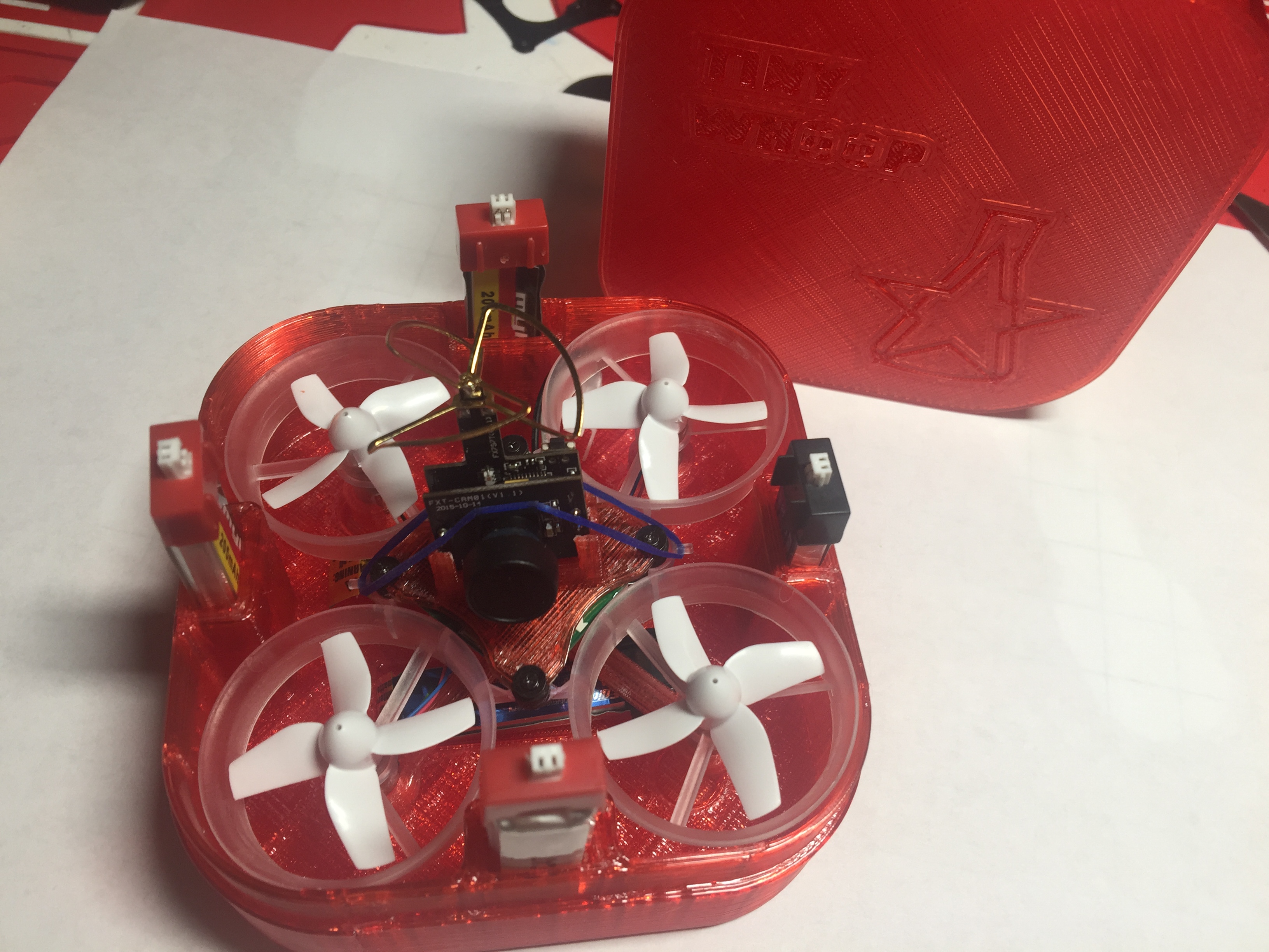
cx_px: 634
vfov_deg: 48.2
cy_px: 476
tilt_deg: -55.9
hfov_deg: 61.7
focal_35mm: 29
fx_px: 1063
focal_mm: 4.15
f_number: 2.2
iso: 40
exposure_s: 1/30
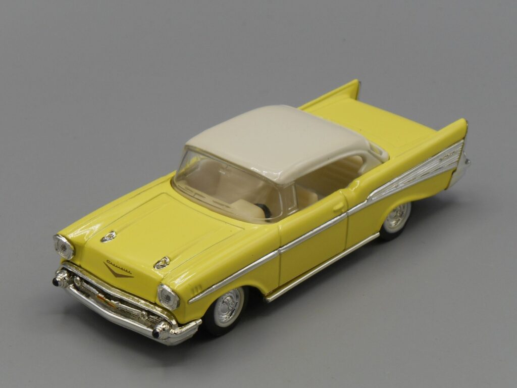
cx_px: 258
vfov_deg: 14.1
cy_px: 194
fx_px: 1568
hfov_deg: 18.7
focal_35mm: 105
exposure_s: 1/125
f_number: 5.1
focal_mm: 18.8
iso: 80
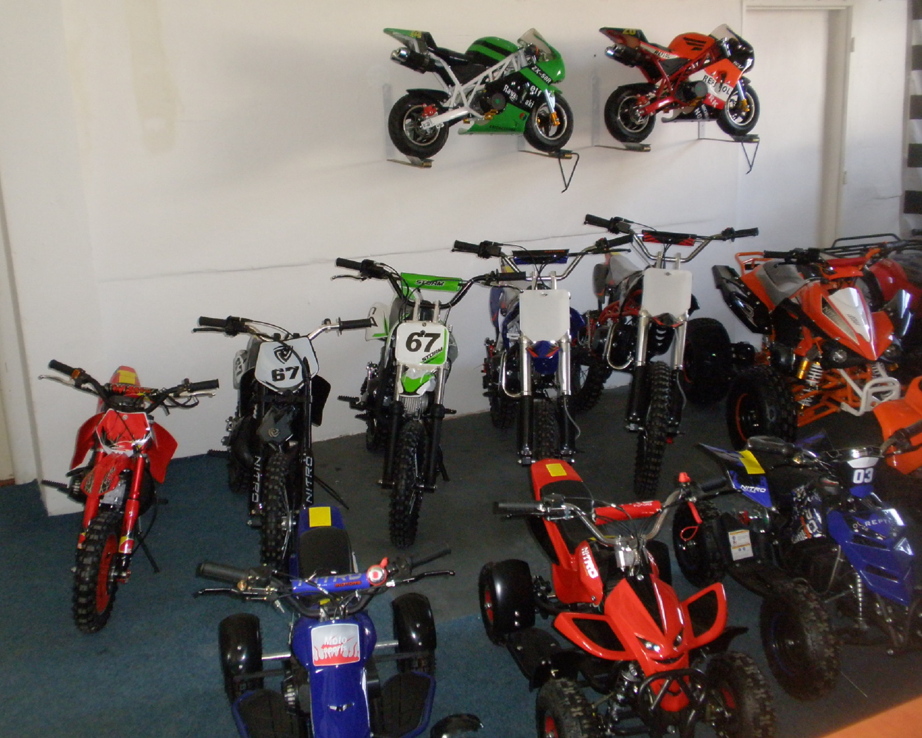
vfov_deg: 38.2
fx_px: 1064
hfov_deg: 46.8
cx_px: 463
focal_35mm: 39
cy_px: 366
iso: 200
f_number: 3.5
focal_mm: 6.6
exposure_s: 1/30
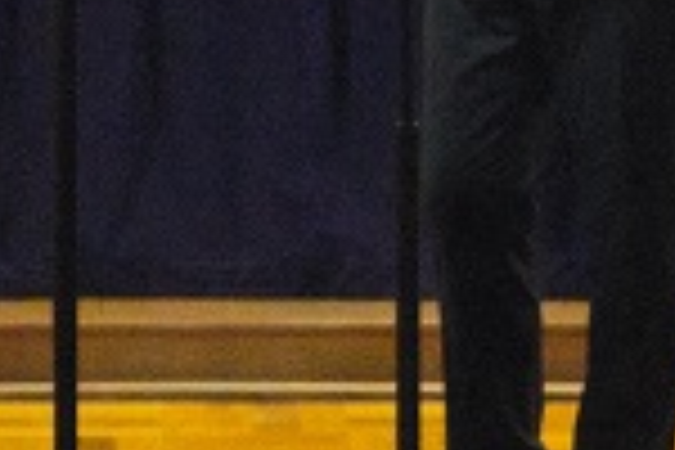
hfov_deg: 3.3
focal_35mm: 628
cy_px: -306
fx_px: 11774
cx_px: 166
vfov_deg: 2.2
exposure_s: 1/50
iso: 12800
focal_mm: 70.2
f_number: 5.3
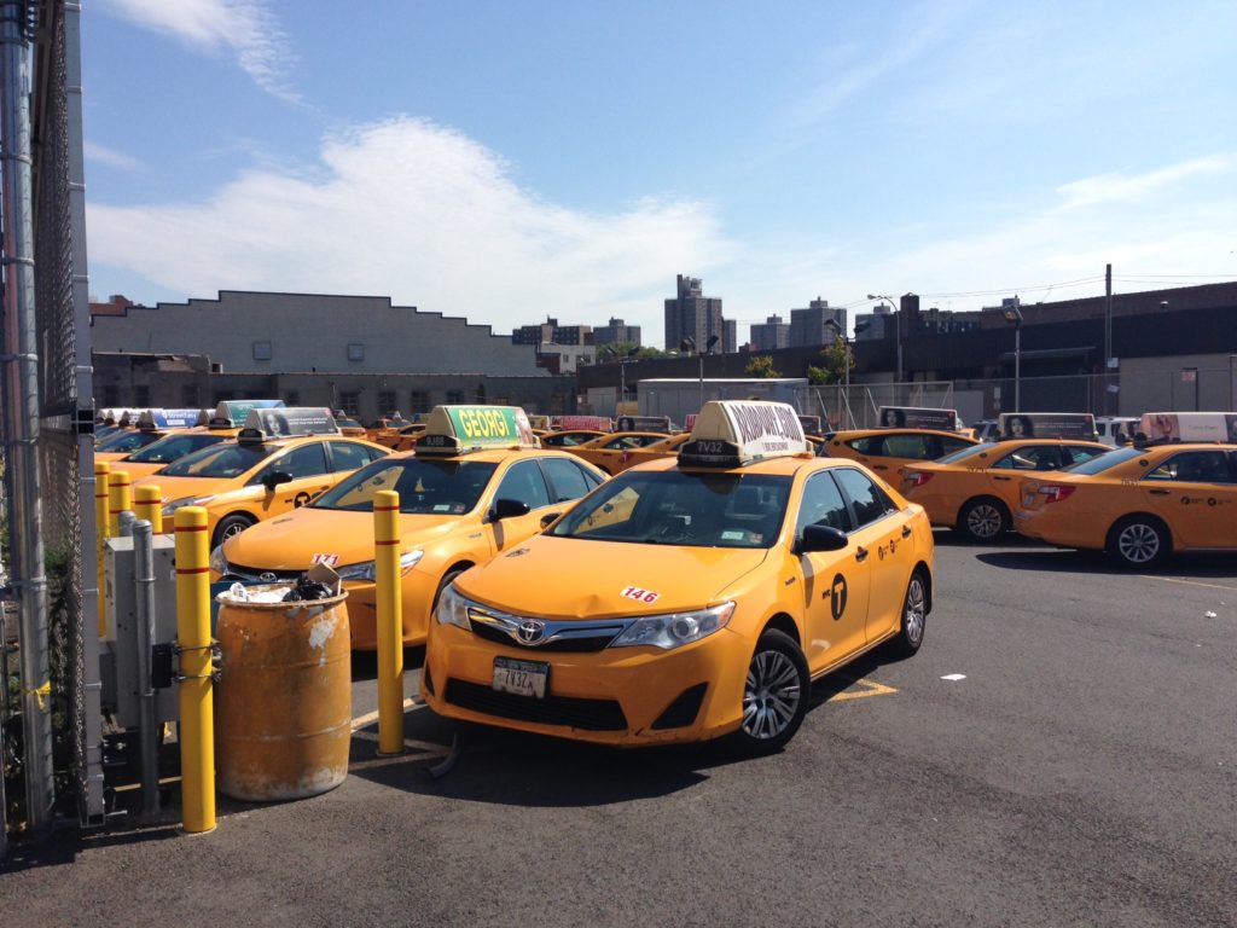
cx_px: 618
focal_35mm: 33
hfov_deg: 55.4
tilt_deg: -4.3
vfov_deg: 42.9
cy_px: 464
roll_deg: +0.8
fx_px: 1179
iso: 50
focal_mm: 4.12
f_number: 2.4
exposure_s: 1/2358
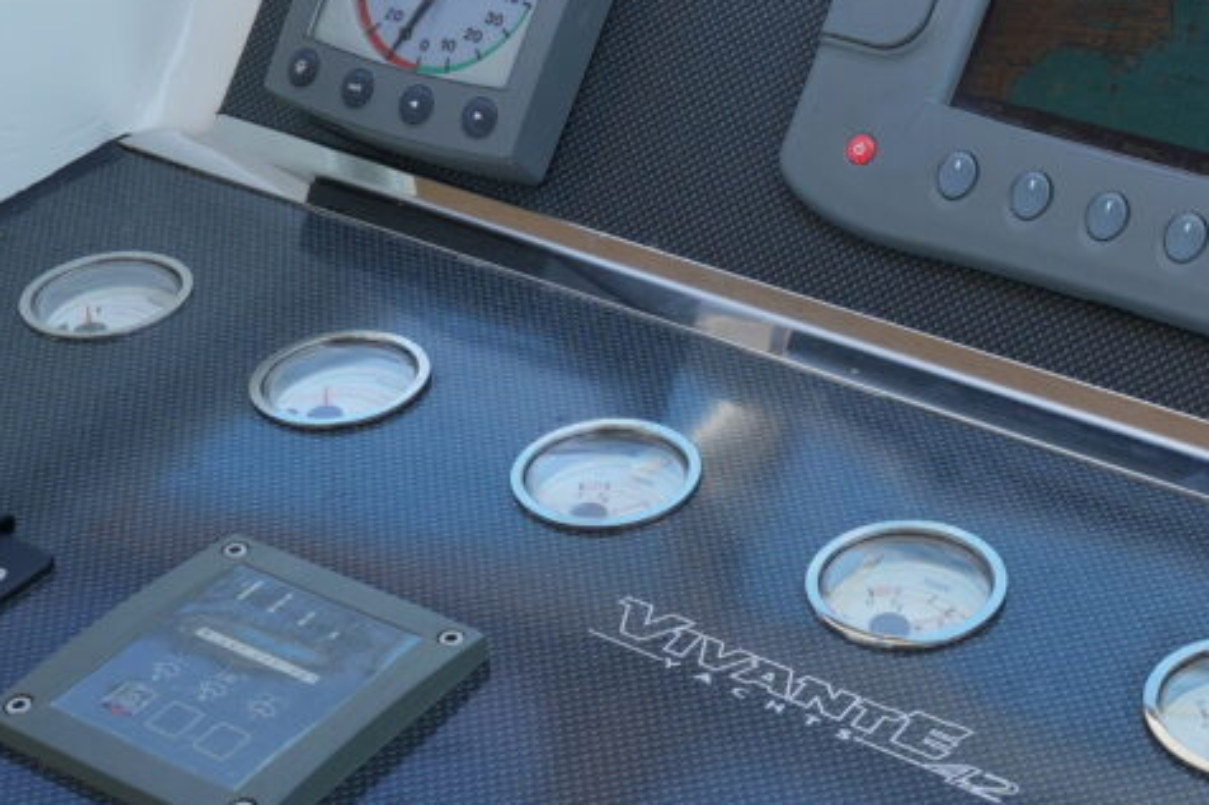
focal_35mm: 66
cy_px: 700
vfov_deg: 20.2
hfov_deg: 30.0
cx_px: 904
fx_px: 2221
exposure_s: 1/80
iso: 160
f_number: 8
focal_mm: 10.5
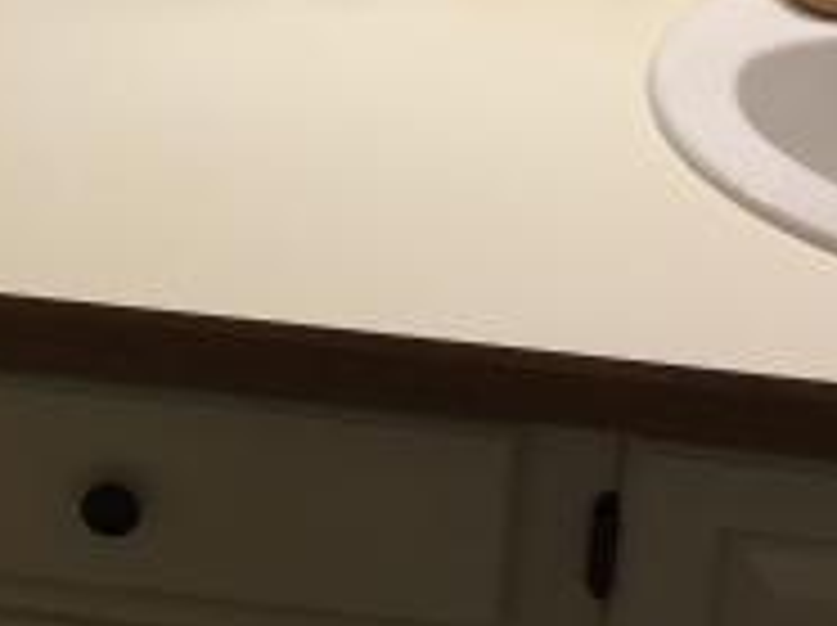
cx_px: -54
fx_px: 2415
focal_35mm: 100
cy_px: -374
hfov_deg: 19.0
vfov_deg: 13.7
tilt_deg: -17.8
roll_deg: -3.1
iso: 50
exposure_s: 1/30
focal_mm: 4.15
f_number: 2.2
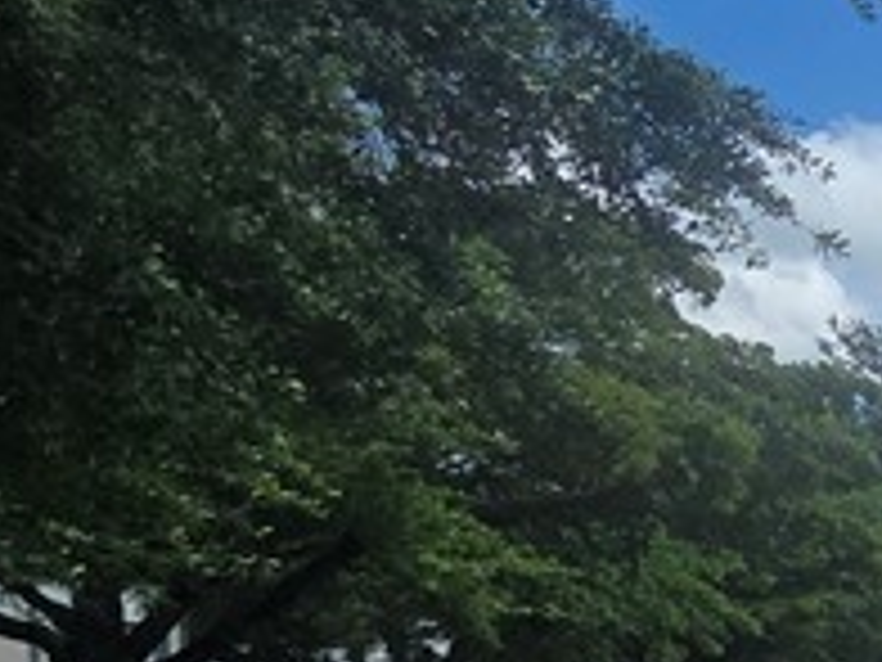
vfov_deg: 20.1
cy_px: 824
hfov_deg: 15.3
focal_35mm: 68
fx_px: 1733
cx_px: 2110
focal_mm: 2.2
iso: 50
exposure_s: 1/2635
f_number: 2.2
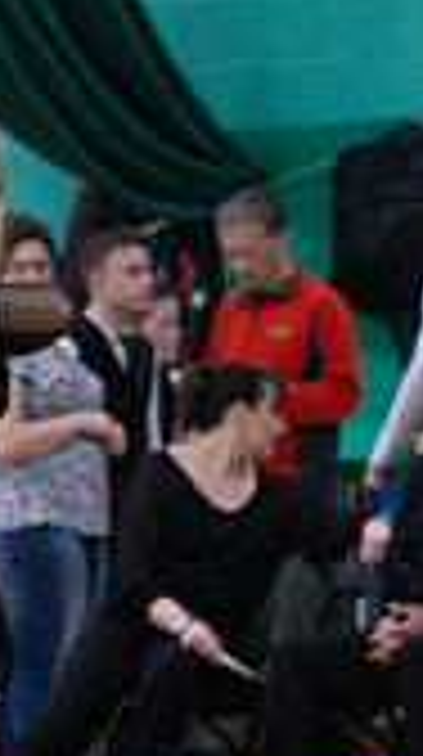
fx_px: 10771
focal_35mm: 538
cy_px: 605
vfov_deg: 4.0
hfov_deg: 2.2
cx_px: -878
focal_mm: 99
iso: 1250
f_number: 4
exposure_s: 1/160
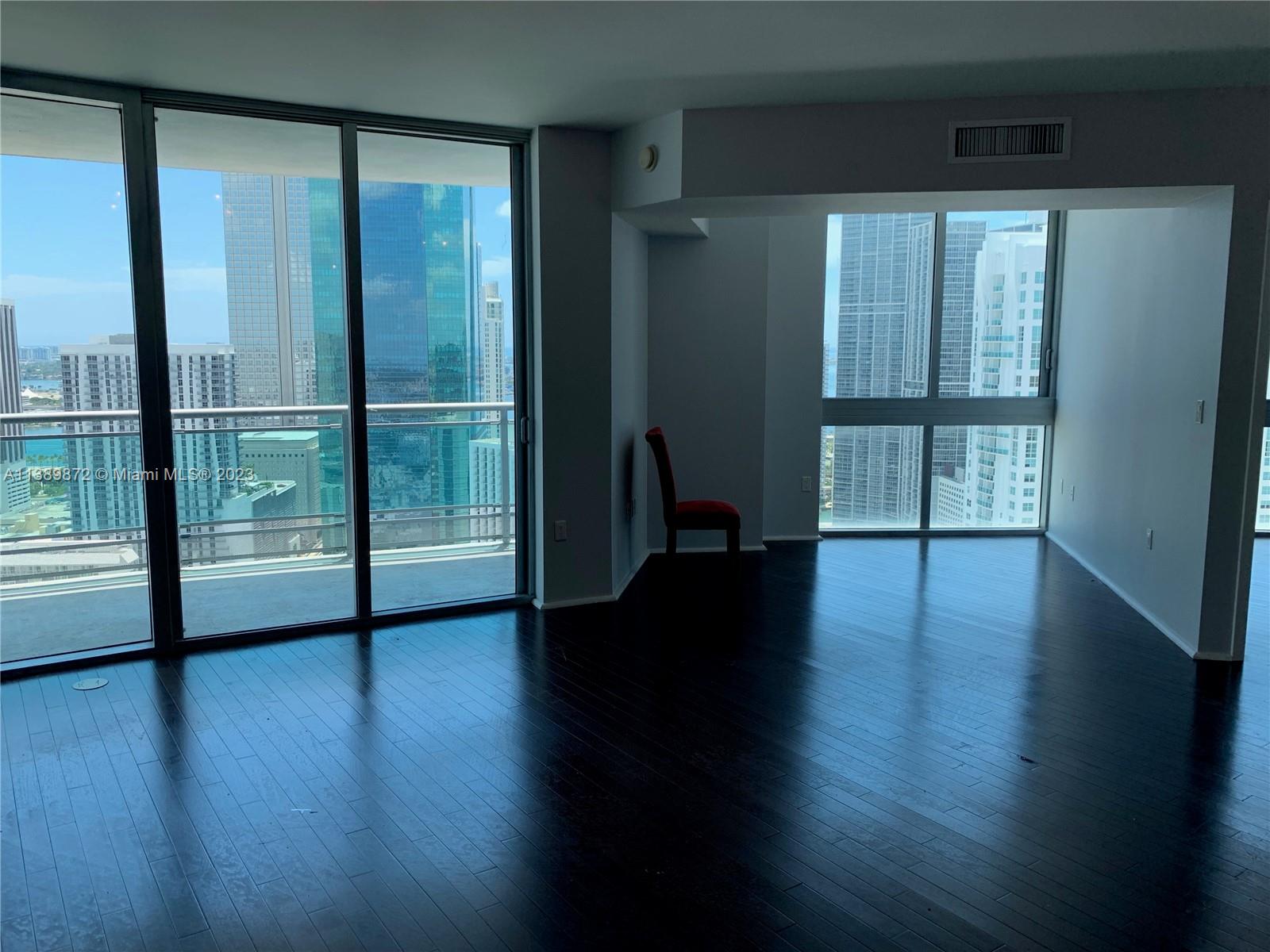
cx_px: 635
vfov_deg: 53.1
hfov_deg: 67.3
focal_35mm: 26
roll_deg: -1.1
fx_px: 954
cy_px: 476
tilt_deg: -7.8
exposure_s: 1/338
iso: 25
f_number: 1.8
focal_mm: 4.25
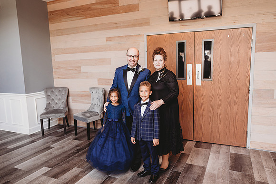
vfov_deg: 50.3
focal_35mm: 26
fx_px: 196
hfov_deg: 70.2
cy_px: 92
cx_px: 143
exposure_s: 1/200
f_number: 2.8
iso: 500
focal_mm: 24
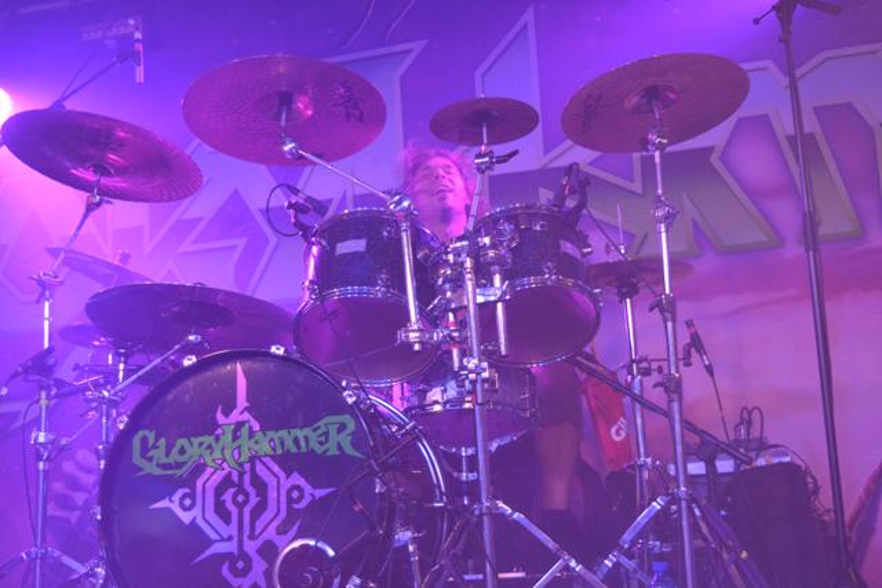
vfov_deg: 25.1
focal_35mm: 54
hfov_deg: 36.9
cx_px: 441
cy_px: 294
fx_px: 1323
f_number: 4.8
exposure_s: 1/100
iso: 2000
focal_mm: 36
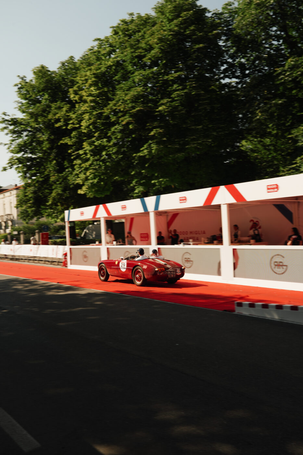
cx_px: 152
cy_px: 228
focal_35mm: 32
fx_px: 404
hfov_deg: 41.1
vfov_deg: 58.7
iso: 100
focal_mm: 32
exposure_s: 1/40
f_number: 11
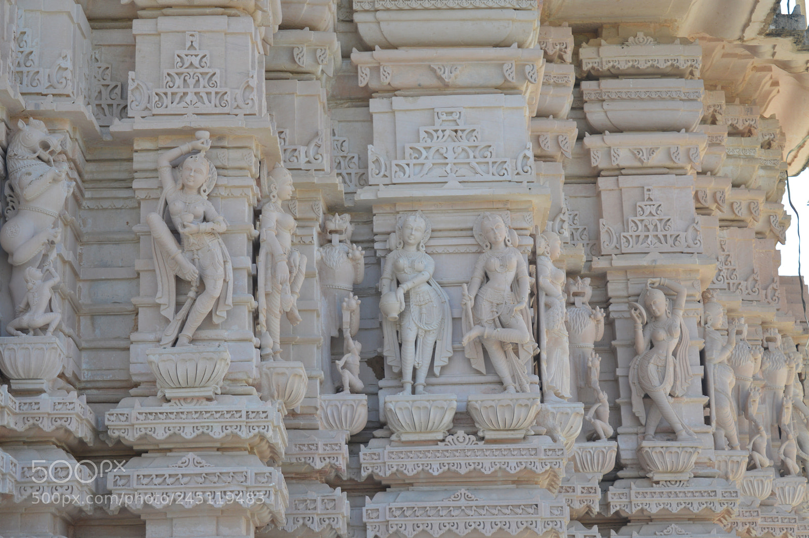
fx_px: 1852
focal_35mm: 82
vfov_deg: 16.5
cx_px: 404
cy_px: 269
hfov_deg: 24.6
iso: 100
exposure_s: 1/125
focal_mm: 55
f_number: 5.6
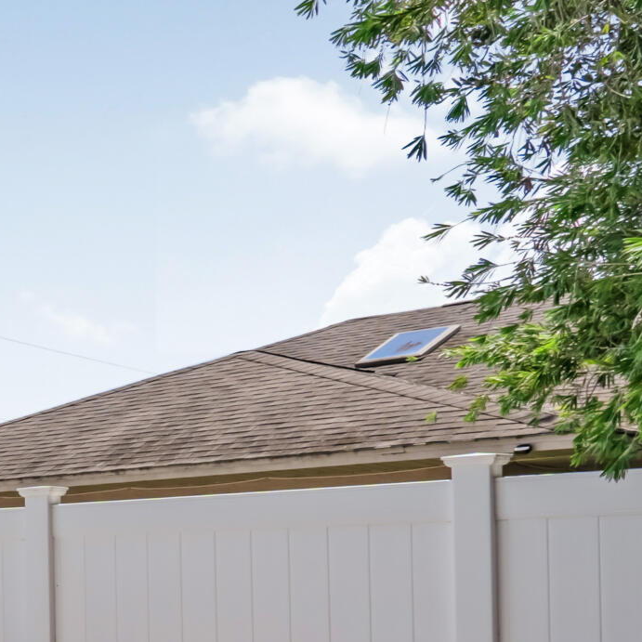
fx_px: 1277
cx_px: -727
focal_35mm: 61
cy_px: 609
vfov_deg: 27.0
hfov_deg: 17.3
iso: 250
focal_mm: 11
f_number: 9
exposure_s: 1/4000
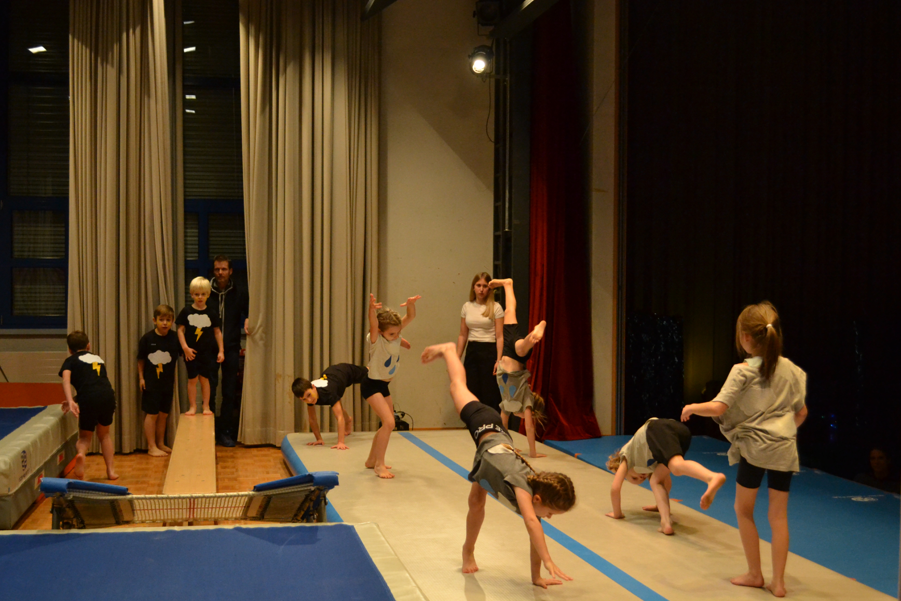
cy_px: 316
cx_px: 446
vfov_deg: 29.2
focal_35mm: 46
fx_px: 1151
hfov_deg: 42.7
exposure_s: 1/500
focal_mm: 26
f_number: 4.2
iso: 2200
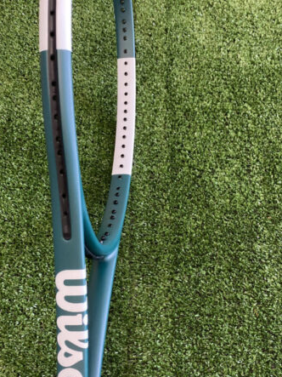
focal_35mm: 47
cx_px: 134
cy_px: 184
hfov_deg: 30.9
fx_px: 511
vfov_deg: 40.4
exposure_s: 1/50
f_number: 1.8
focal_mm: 4.2
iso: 250
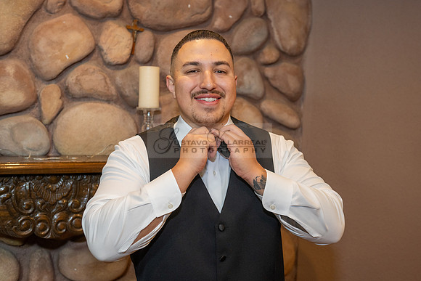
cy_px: 140
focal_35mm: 52
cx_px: 228
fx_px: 608
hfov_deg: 38.2
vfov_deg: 26.0
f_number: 4
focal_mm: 48
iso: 640
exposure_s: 1/160
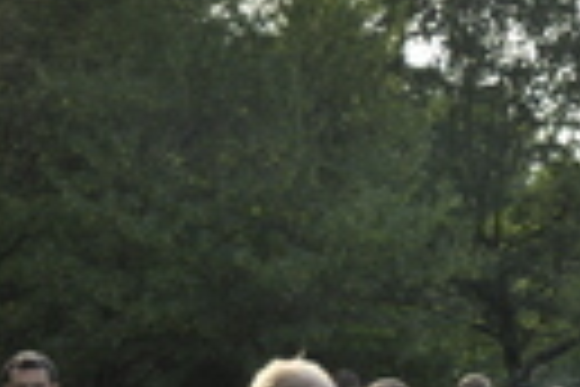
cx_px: 1012
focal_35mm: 145
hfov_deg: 13.0
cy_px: 500
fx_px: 2335
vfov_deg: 9.3
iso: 400
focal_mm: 25
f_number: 4
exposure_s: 1/1000
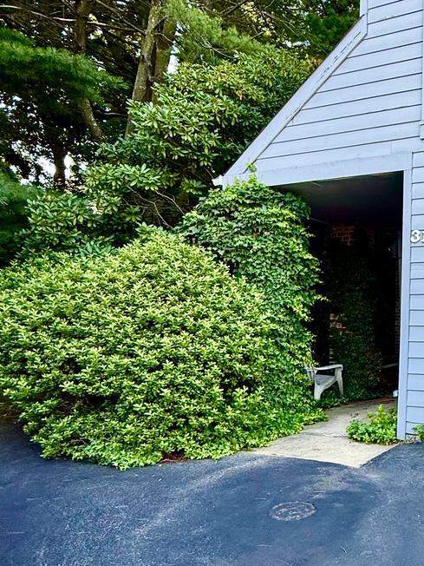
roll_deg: -1.1
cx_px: 437
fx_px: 539
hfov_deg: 37.7
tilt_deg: +2.8
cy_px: 313
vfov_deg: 55.2
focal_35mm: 33
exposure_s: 1/301
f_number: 2.2
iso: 50
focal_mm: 2.22
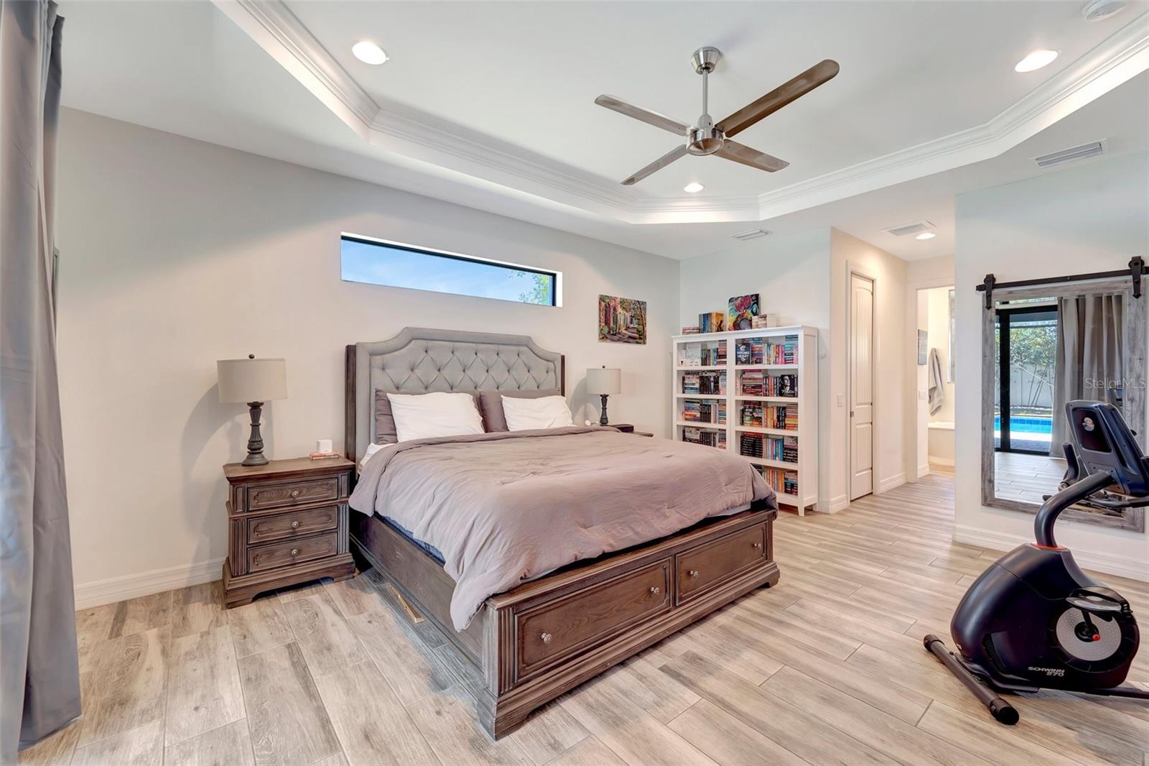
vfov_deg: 81.2
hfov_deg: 104.3
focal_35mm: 14
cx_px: 574
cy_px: 383
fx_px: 447
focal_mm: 14
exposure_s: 1/1.25
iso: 250
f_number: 9
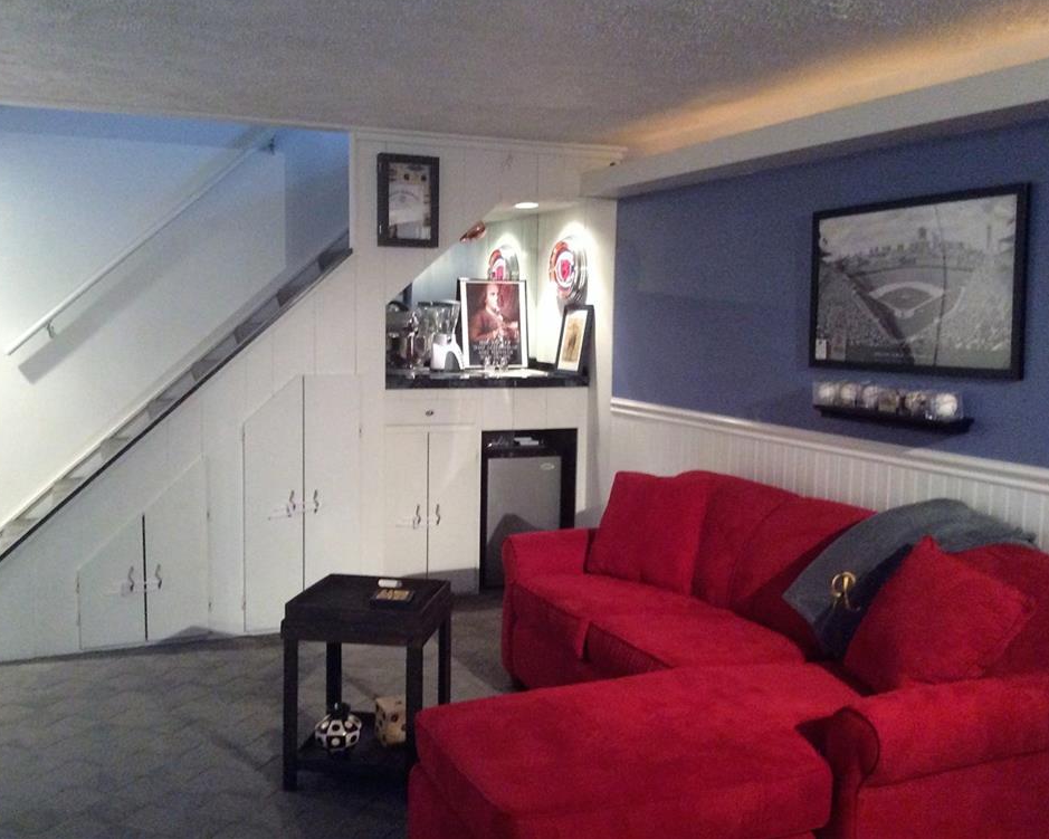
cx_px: 503
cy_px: 414
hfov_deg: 52.8
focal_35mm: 34
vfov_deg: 43.3
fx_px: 1055
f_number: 2.4
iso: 320
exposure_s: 1/17
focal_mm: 3.3
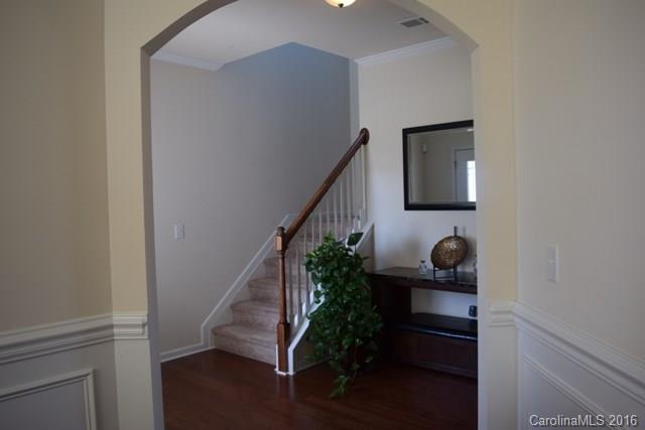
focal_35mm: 27
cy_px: 215
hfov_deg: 67.4
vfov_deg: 48.0
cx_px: 322
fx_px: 484
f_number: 4.5
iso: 400
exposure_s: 1/80
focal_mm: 18
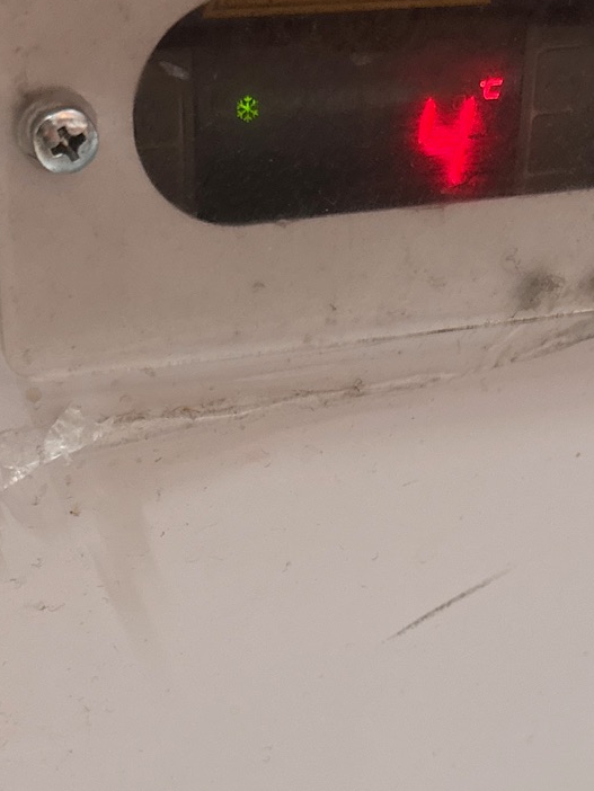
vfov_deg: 27.5
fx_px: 1601
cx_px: 335
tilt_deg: -30.2
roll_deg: -1.3
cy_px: 569
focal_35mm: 70
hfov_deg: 21.0
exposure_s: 1/50
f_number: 1.78
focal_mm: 6.76
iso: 250
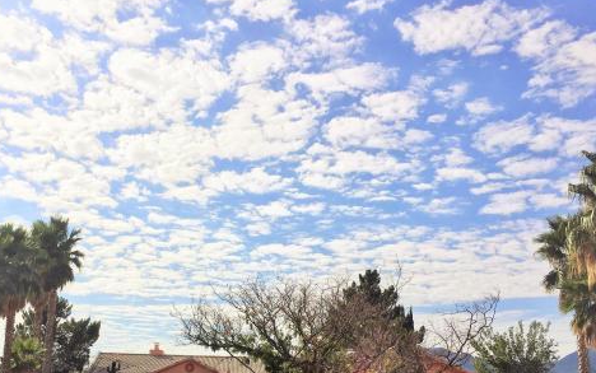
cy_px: 294
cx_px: 231
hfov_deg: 46.8
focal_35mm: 42
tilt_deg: +11.6
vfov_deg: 29.9
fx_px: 683
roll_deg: -3.0
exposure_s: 1/4405
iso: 32
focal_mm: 4.15
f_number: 2.2
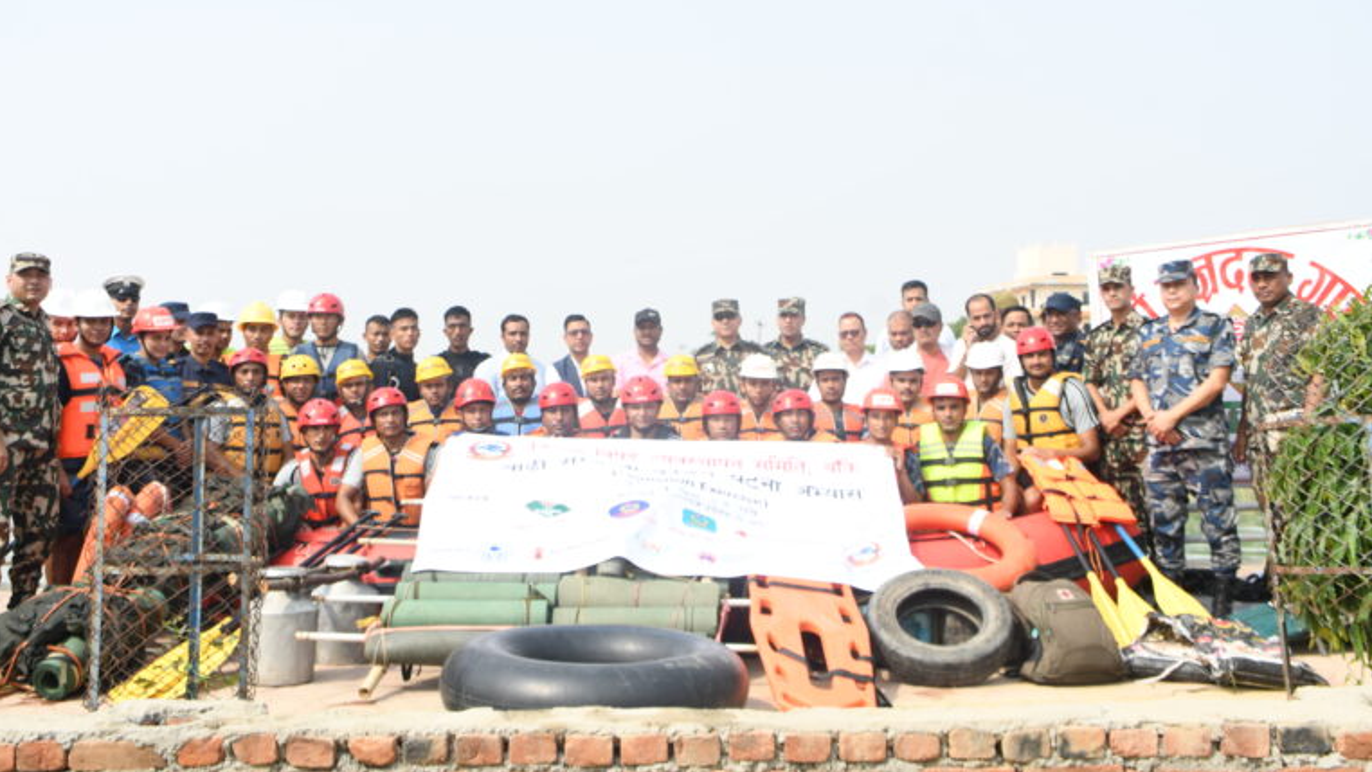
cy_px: 398
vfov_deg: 31.2
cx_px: 682
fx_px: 1383
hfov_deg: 52.8
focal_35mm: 38
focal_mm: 24
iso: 125
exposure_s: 1/200
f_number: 4.5
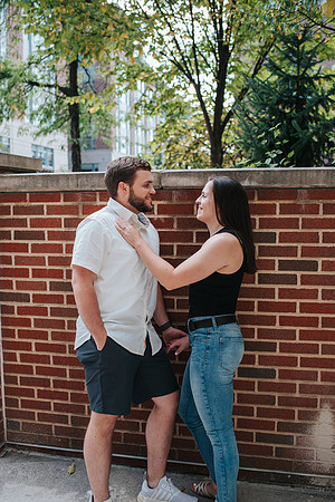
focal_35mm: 35
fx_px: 489
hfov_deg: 37.9
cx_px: 168
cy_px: 251
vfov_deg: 54.4
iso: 220
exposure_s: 1/250
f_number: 3.2
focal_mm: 35
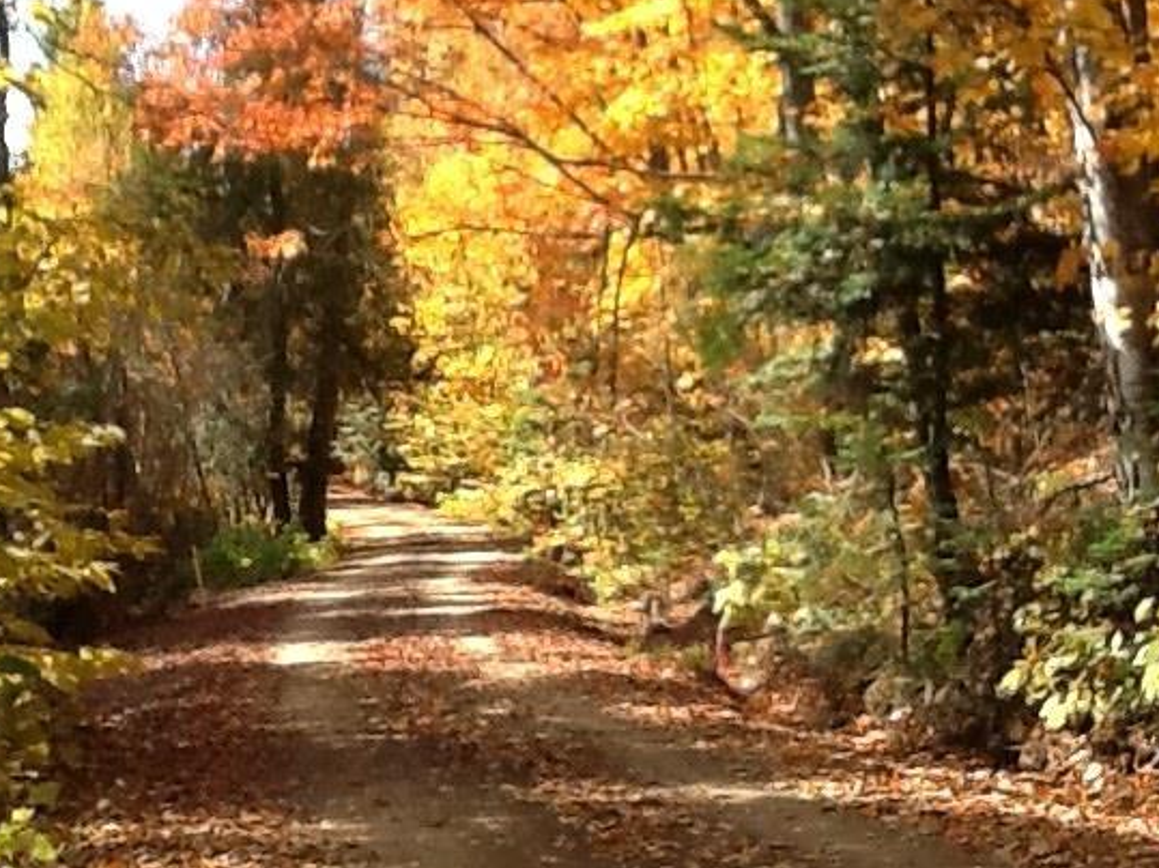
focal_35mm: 57
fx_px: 1908
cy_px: 455
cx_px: 454
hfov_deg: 33.7
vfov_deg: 25.6
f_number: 2.4
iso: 64
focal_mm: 2.03
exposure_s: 1/255
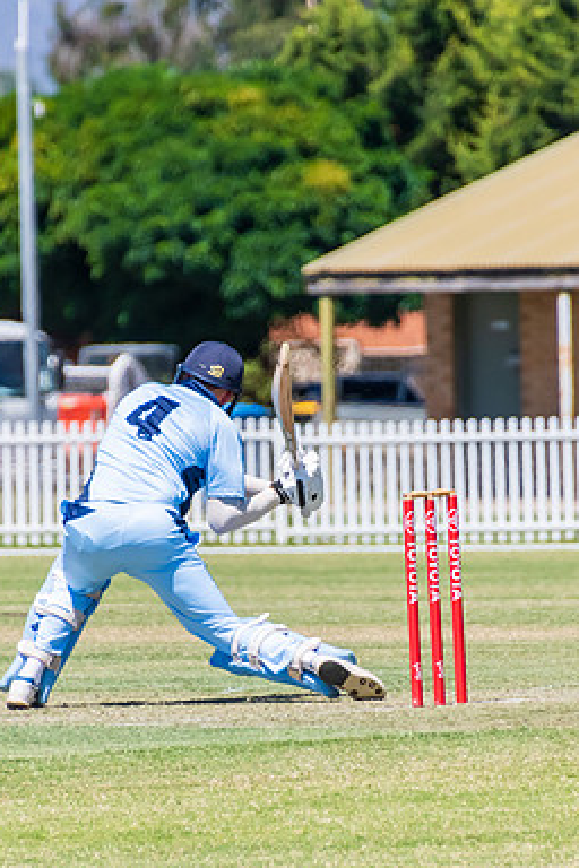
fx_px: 23568
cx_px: 233
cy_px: 464
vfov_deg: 2.1
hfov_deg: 1.4
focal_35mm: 977
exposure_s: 1/2500
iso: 400
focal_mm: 400
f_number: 6.3
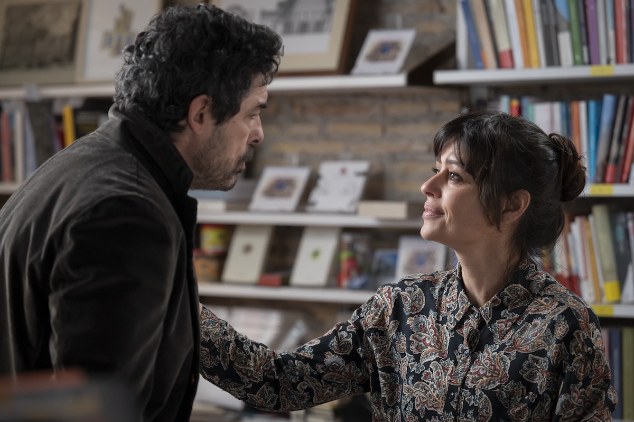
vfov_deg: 14.4
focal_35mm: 95
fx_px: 1672
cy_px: 211
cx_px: 317
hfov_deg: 21.5
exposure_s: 1/160
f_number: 3.2
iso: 3200
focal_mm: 95
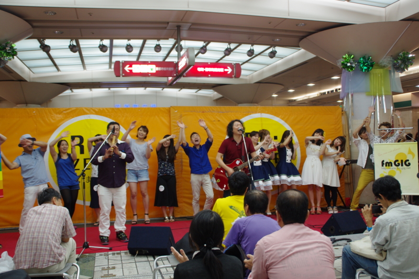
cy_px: 140
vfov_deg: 36.9
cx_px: 210
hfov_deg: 53.1
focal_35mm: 36
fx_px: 419
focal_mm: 24
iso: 400
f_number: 4
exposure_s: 1/60
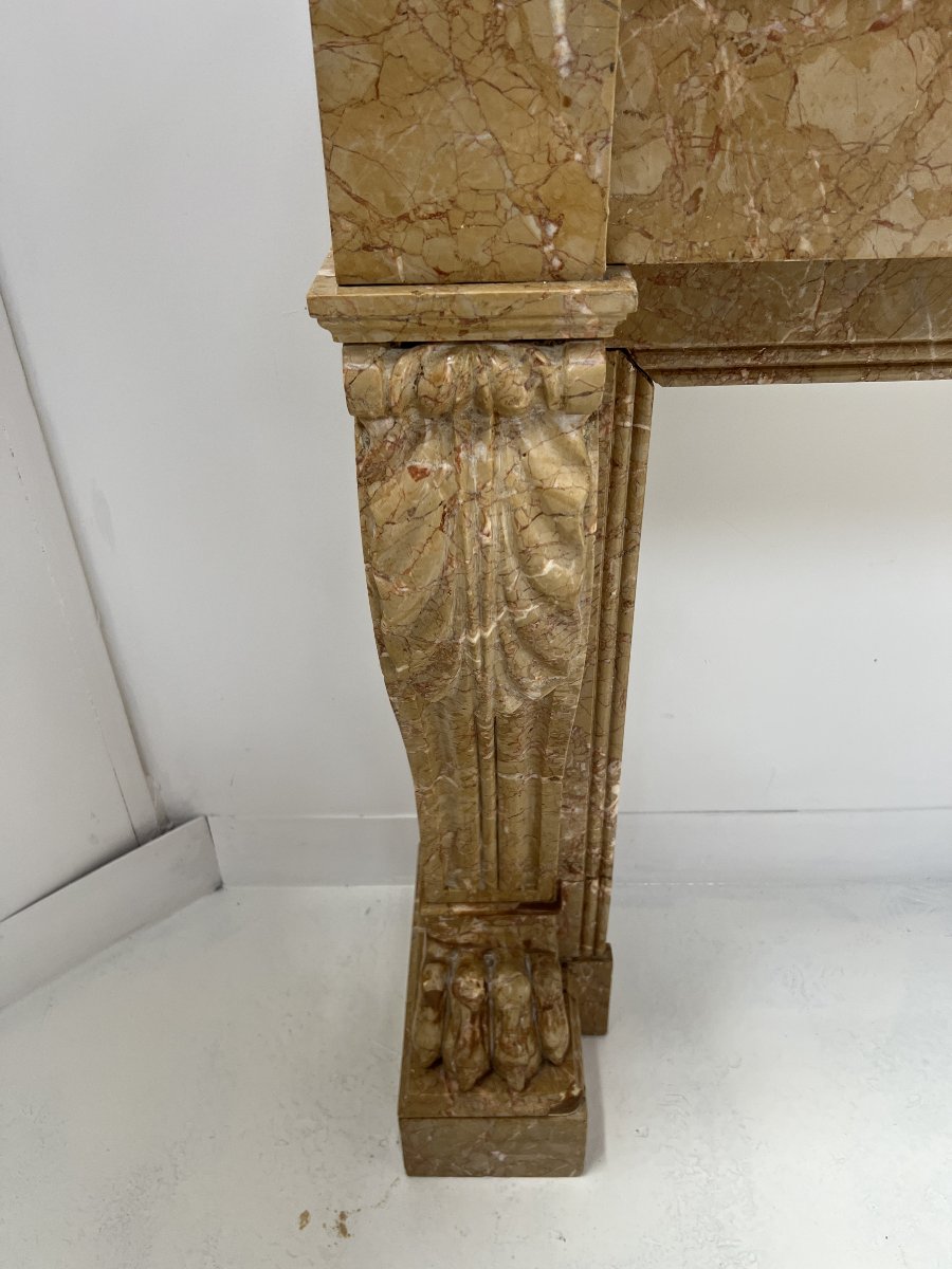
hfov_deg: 53.1
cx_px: 476
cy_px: 634
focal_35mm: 26
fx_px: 953
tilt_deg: -35.7
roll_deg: +0.3
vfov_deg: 67.3
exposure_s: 1/121
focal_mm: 5.7
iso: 100
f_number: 1.5
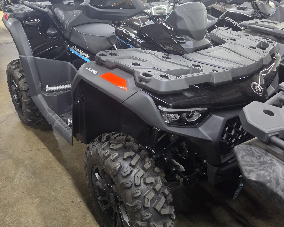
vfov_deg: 51.3
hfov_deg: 62.0
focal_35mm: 28
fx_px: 235
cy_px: 96
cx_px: 124
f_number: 1.4
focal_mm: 6.5
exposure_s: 1/120
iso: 1000
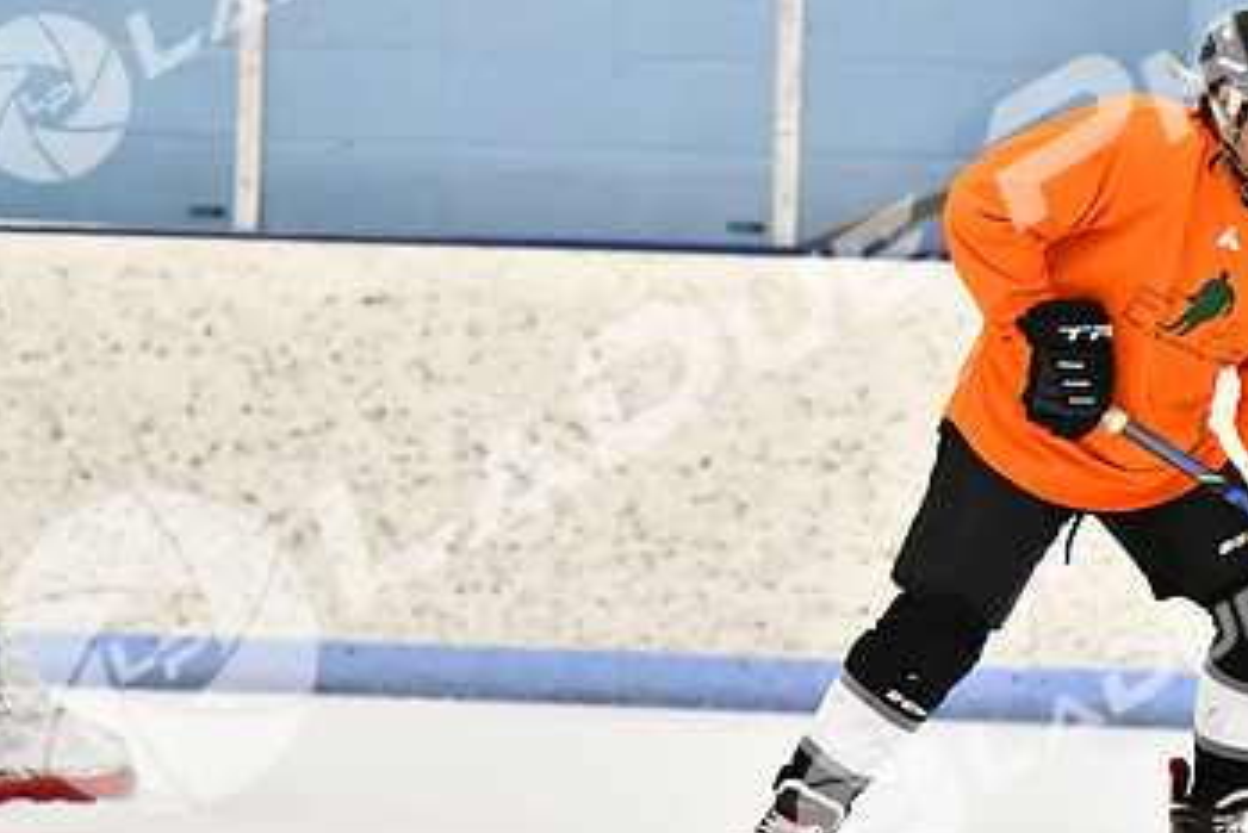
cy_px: 284
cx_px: 790
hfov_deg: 4.3
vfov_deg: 2.9
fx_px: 16438
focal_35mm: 474
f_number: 2.8
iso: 6400
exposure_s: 1/1250
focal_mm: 190
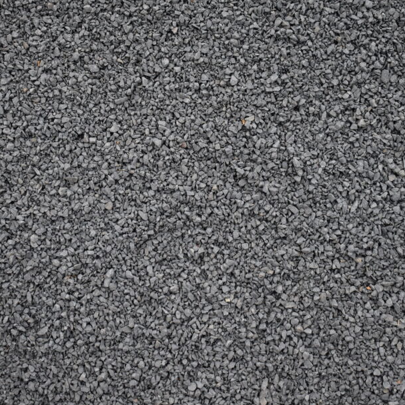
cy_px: 204
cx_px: 201
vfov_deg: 25.8
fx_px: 883
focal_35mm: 67
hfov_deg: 25.8
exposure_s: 1/250
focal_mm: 31
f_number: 4.2
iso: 640
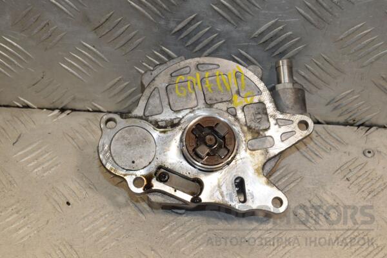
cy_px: 129
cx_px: 194
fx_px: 806
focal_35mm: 75
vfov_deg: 18.2
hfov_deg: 27.0
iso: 800
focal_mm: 50
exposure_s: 1/200
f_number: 10
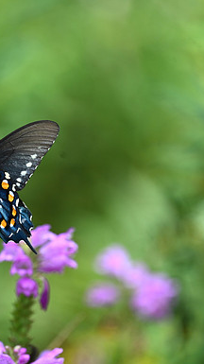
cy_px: 182
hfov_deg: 1.3
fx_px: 9134
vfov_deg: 2.3
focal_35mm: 948
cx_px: -56
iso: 320
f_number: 6.3
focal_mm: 600
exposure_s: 1/640
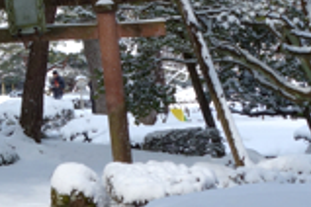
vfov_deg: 9.1
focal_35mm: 149
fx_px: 1287
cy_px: -31
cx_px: -115
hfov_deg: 13.2
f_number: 5.6
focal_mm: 13.75
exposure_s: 1/400
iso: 125
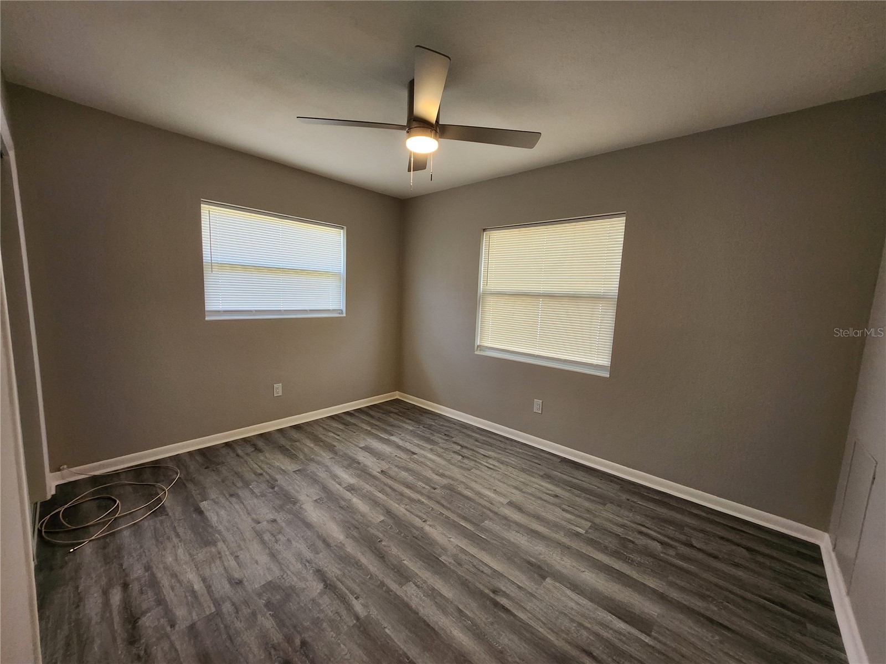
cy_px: 332
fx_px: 333
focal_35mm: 13
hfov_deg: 106.2
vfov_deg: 89.9
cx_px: 443
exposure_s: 1/60
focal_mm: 1.74
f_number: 2.2
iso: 100
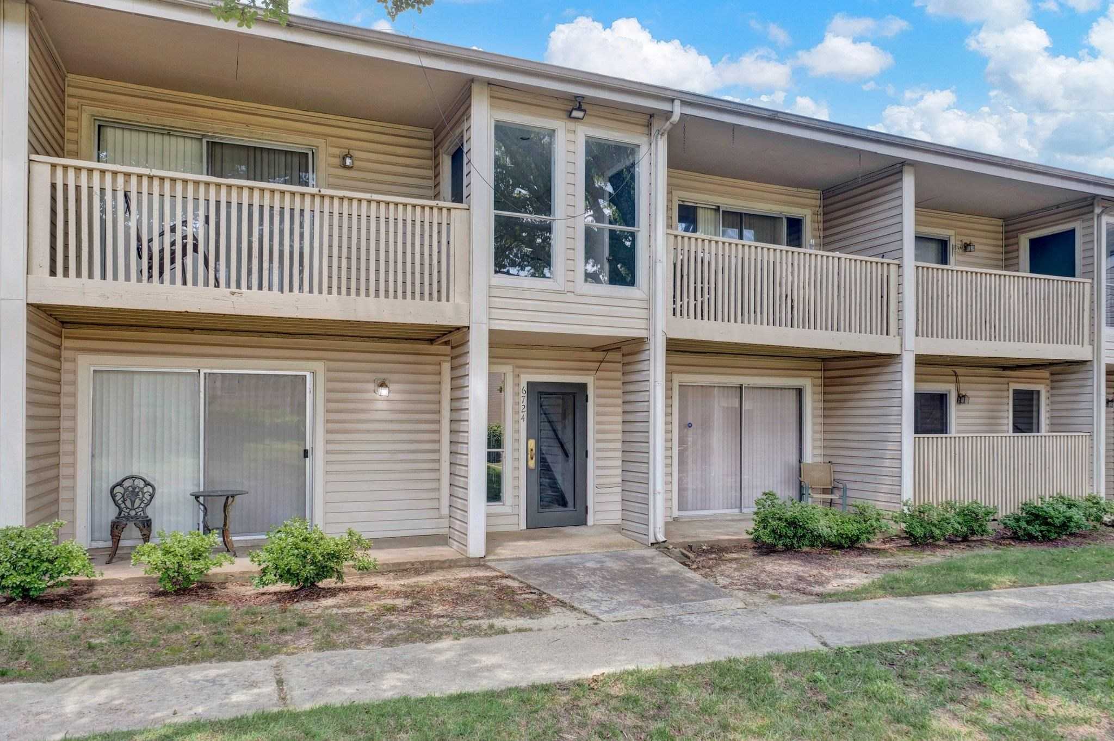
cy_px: 370
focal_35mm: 24
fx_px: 742
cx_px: 557
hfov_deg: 73.8
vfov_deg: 53.1
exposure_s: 1/60
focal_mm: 16
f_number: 8
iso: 400
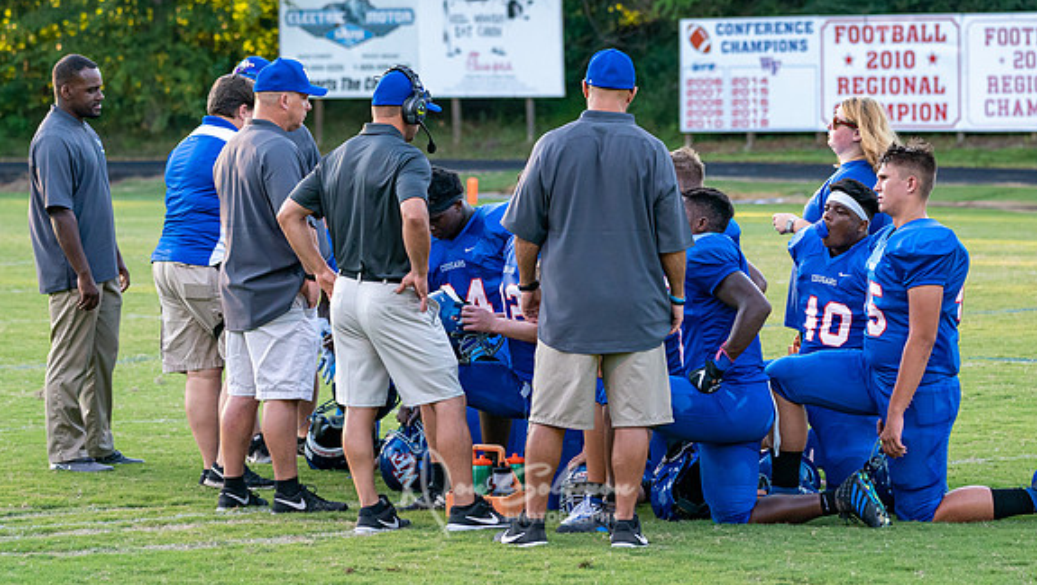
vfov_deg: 7.0
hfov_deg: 12.4
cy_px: 238
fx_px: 4786
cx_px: 524
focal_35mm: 174
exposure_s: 1/1000
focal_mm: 132
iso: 4000
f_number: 5.6
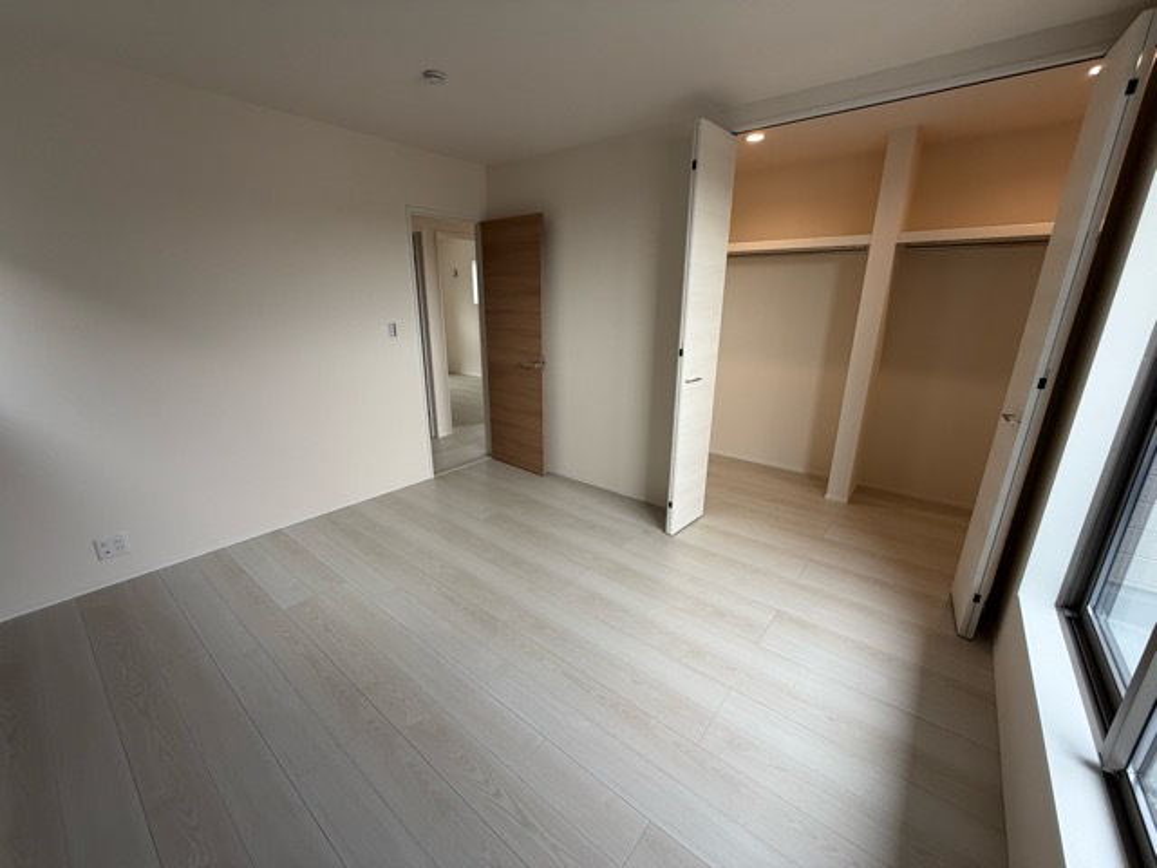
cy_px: 434
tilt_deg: -16.5
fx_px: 468
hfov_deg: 102.1
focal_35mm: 14
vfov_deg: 85.7
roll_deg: +0.2
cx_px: 578
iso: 160
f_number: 2.2
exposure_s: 1/121
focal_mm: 2.22
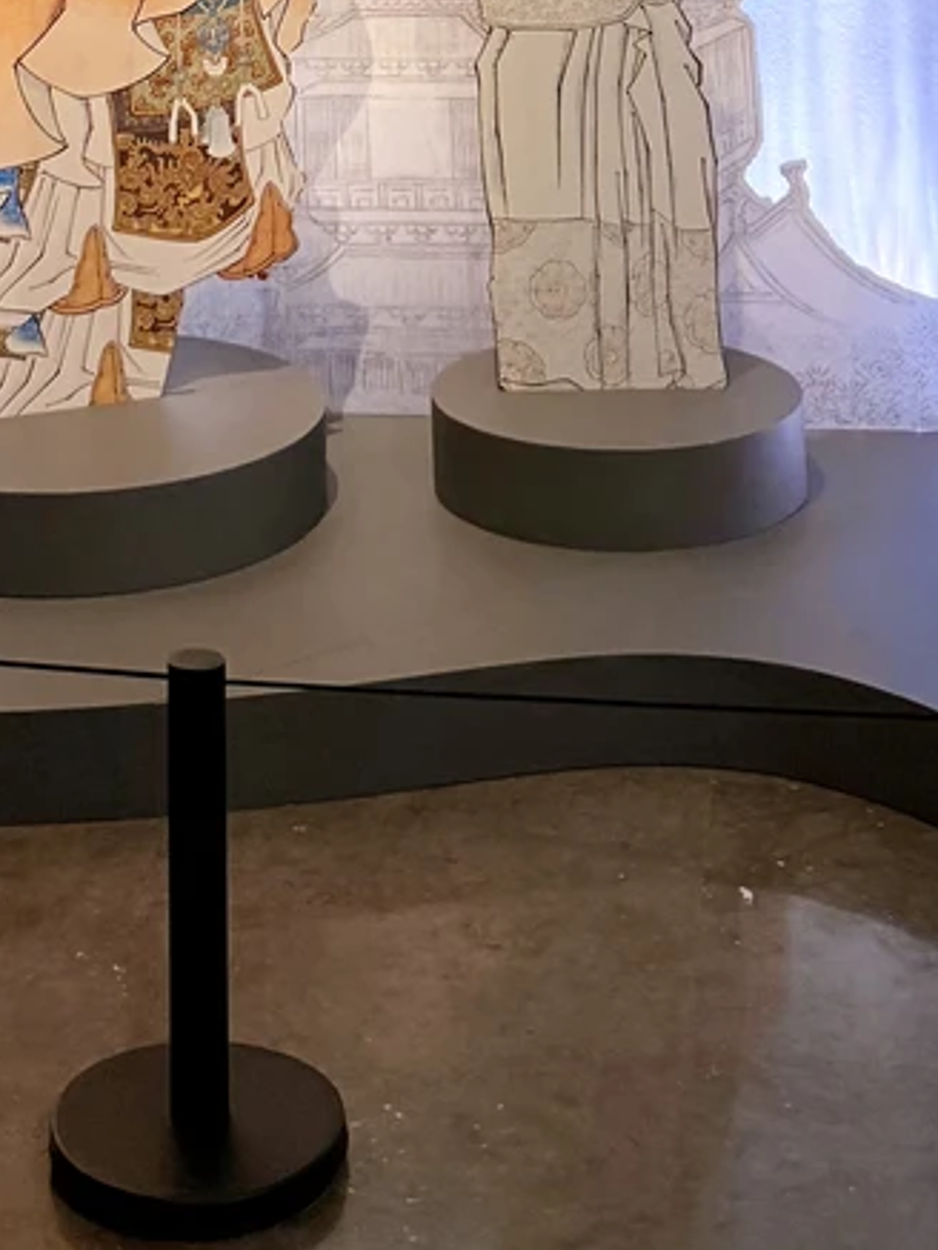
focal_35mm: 79
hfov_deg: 18.6
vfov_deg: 20.5
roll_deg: +0.9
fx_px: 2853
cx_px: 275
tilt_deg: +3.9
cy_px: -704
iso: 160
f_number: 1.78
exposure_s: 1/118
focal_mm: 6.76
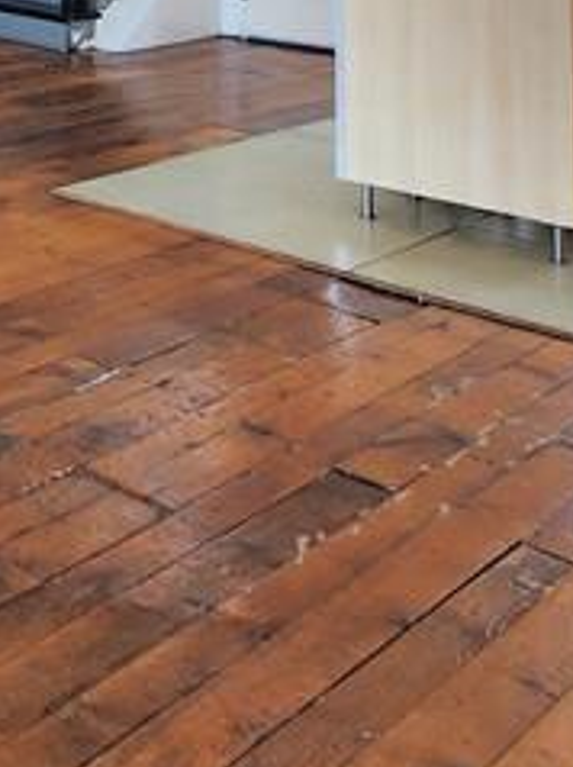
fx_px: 1238
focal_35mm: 56
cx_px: -470
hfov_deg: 19.3
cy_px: -235
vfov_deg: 28.2
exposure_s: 1/60
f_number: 2.2
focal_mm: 2.2
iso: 100
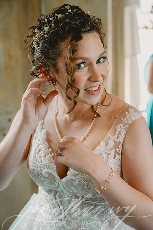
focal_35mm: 53
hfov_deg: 25.5
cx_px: 76
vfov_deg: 37.5
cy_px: 115
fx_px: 338
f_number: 3.5
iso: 3200
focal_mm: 53
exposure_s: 1/500
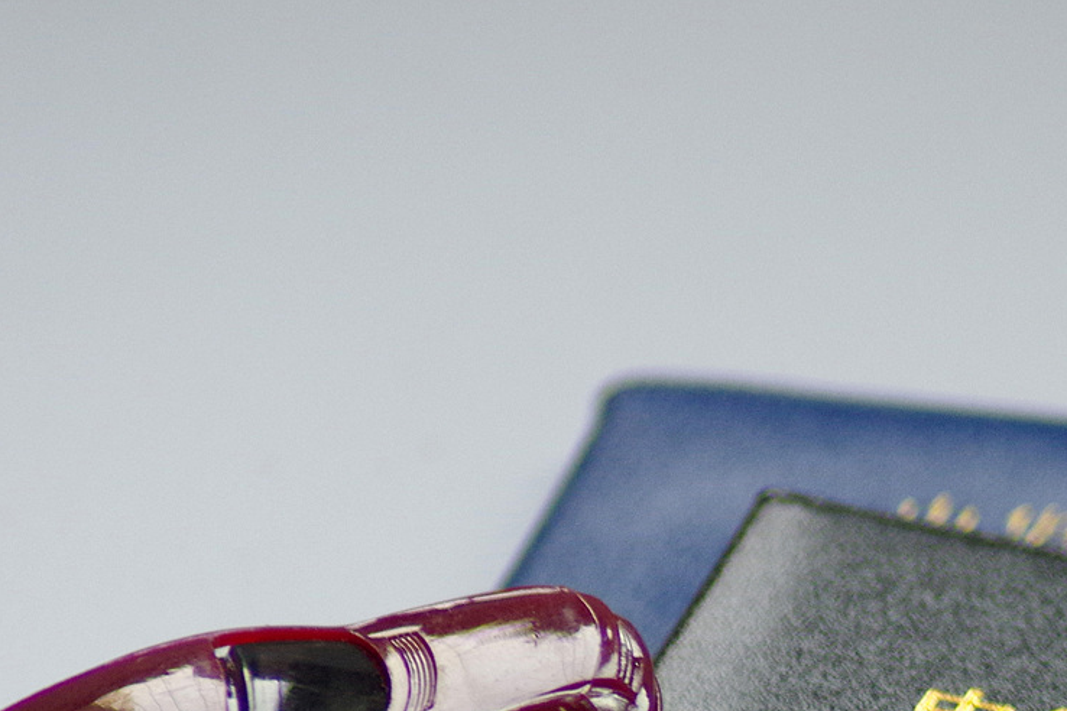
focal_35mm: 832
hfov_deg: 2.5
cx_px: 933
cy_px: 765
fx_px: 24658
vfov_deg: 1.7
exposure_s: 1/200
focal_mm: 200
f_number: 5
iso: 800
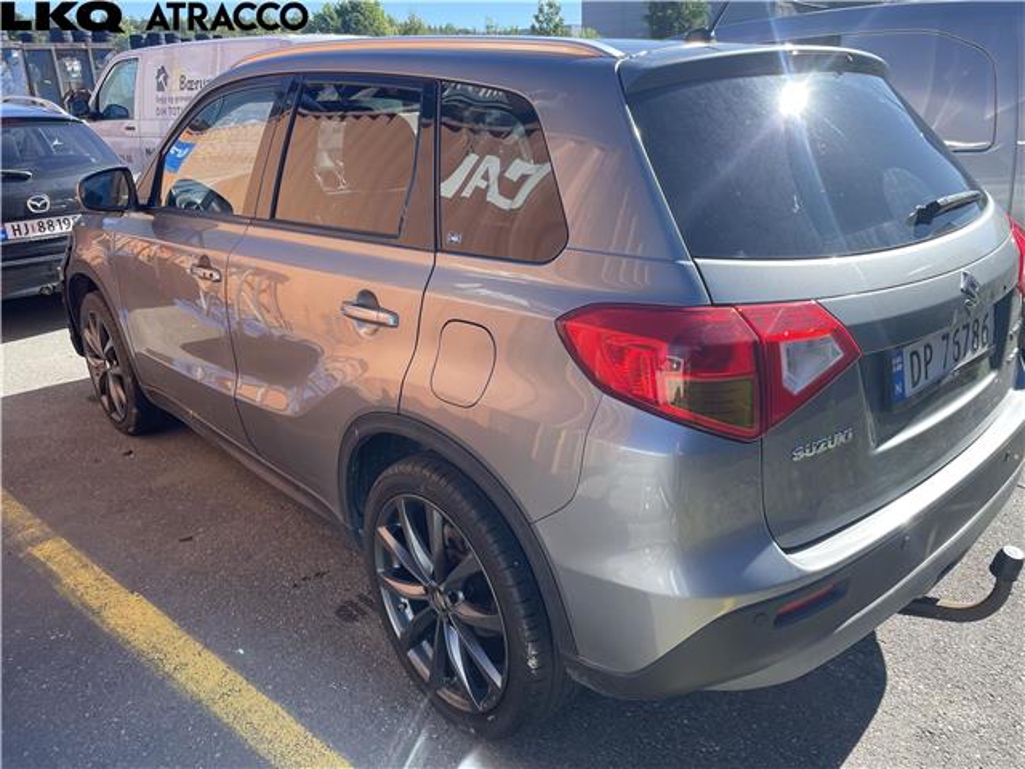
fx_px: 770
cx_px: 512
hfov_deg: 67.3
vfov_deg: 53.1
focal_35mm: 26
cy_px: 384
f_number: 1.6
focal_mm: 4.2
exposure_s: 1/895
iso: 32
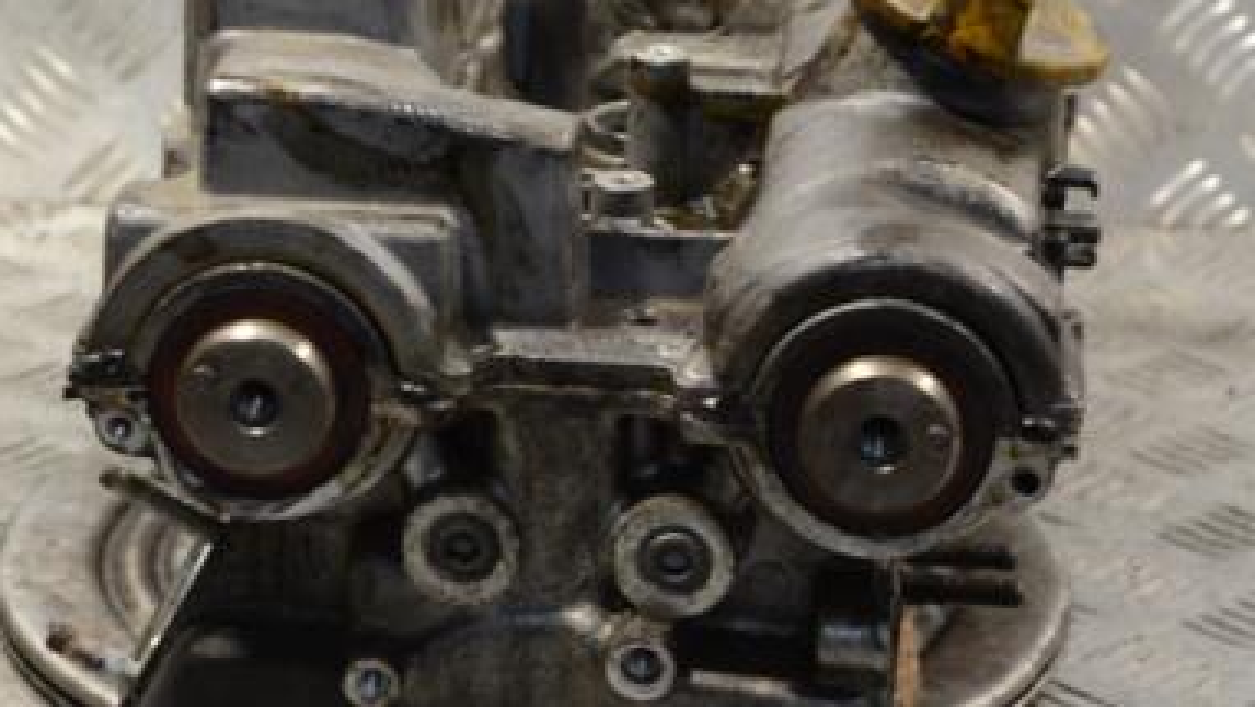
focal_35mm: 136
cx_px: 532
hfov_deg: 15.8
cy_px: 421
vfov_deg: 8.9
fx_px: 4520
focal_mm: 55
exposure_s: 1/30
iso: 360
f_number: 5.6
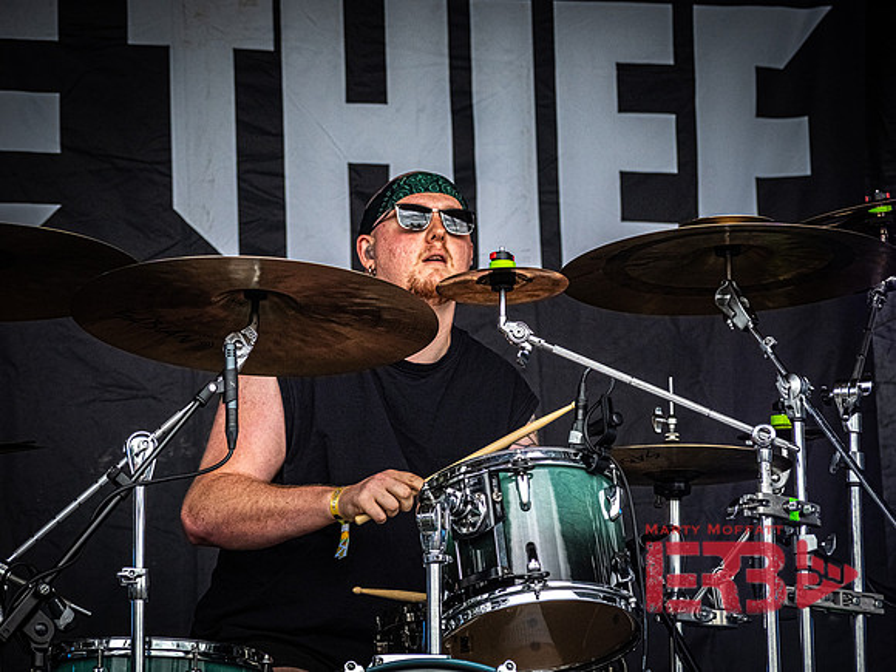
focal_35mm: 184
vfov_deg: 8.1
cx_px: 448
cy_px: 336
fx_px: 4763
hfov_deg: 10.7
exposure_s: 1/1250
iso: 800
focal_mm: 92
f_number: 4
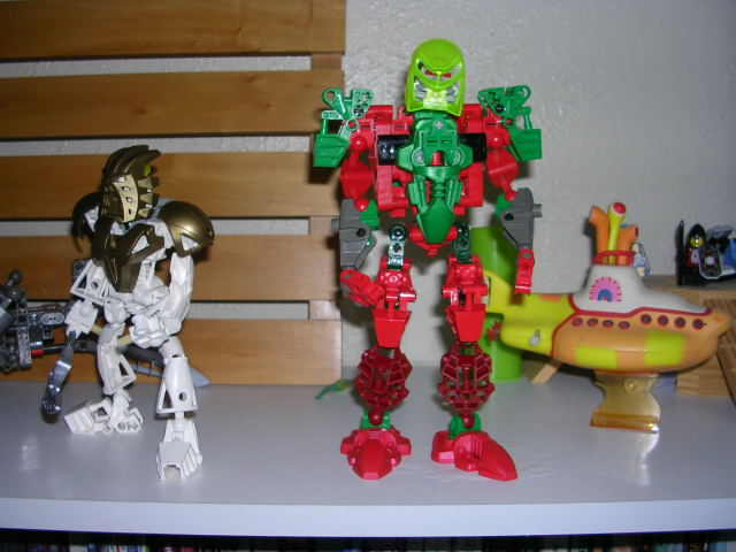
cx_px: 368
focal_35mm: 38
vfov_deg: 37.7
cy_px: 276
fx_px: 808
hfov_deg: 49.0
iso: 50
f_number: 2.8
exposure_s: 1/60.1
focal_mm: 5.8
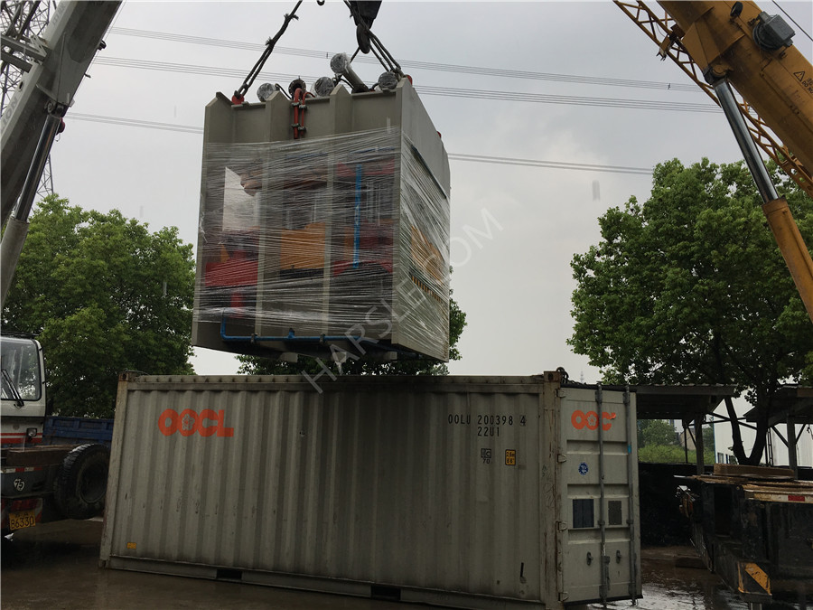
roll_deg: -1.2
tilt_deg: +9.6
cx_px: 406
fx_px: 681
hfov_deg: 61.7
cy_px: 305
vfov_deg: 48.2
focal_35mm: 29
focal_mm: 4.15
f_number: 2.2
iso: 25
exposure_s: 1/343
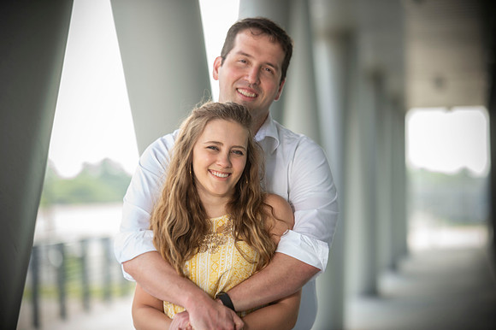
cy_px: 165
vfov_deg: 9.1
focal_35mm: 150
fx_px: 2065
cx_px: 248
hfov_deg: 13.7
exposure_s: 1/160
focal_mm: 150
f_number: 2.8
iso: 50
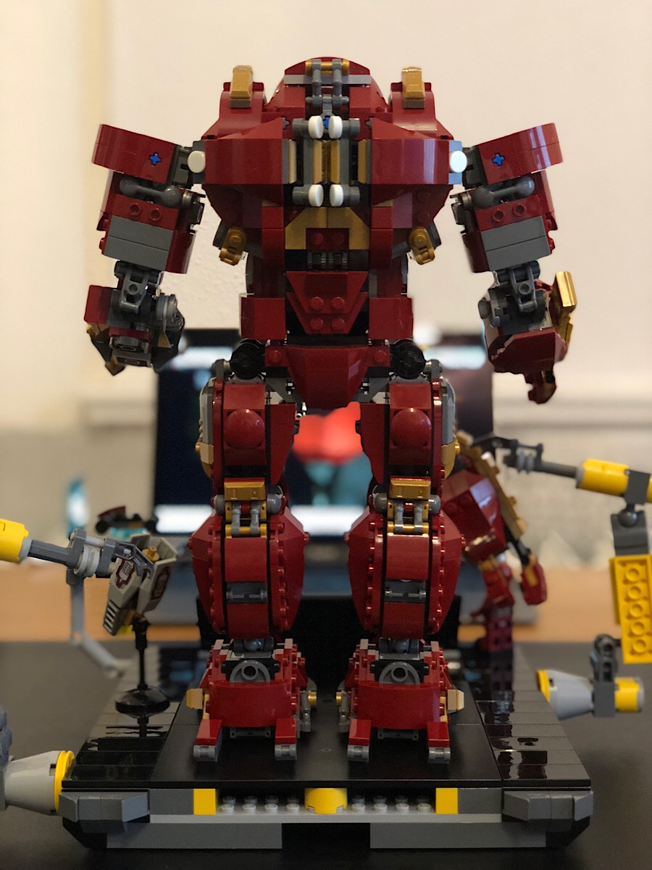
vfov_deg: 36.8
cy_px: 435
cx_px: 326
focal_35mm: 52
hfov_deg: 28.0
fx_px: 1306
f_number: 2.4
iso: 160
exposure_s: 1/9
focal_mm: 6
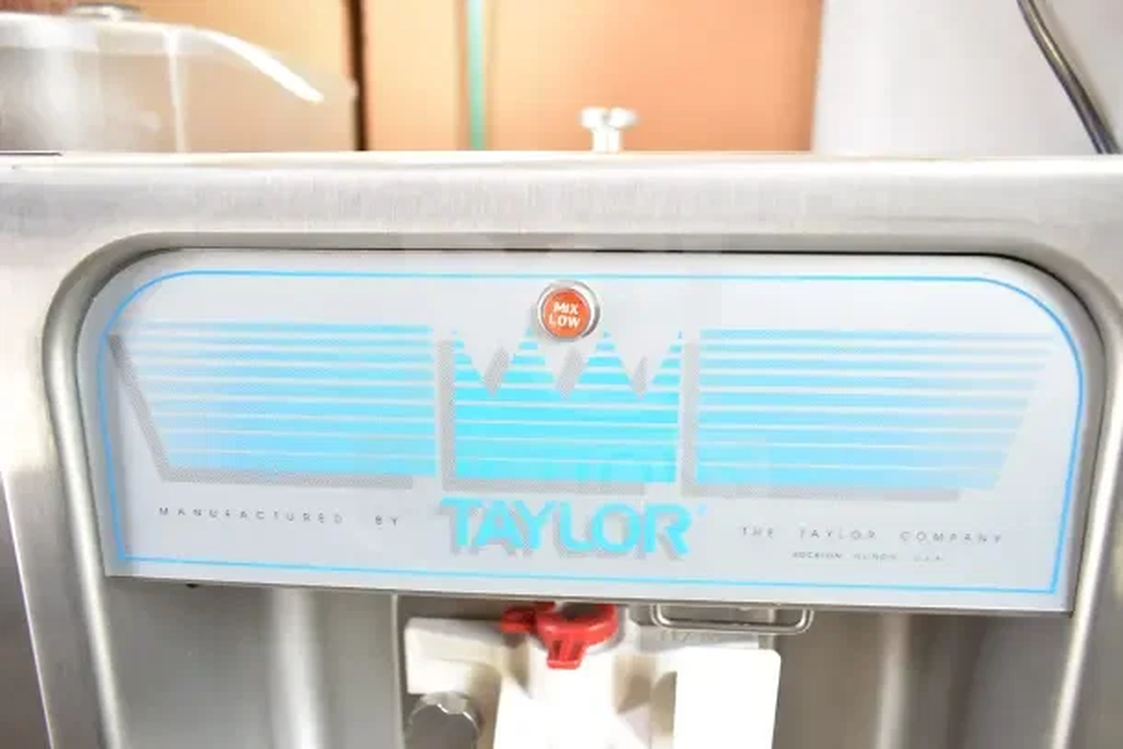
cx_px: 562
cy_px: 374
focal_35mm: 27
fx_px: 842
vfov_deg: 48.0
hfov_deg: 67.4
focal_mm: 18
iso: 560
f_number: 3.5
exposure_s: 1/30
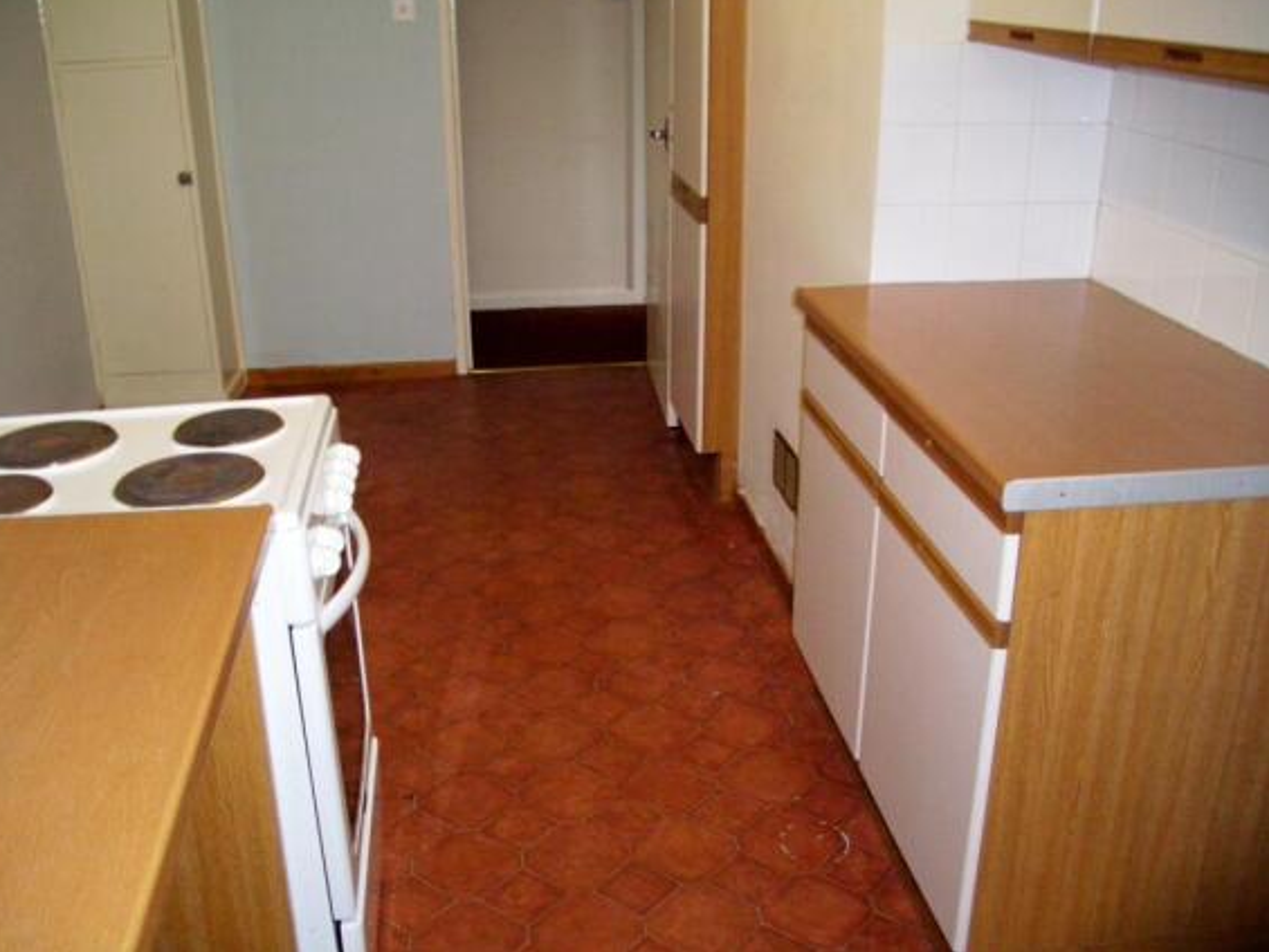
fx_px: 1210
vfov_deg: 43.0
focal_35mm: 33
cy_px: 464
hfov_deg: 55.3
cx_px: 619
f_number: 2.9
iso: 160
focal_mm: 5.7
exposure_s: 1/40
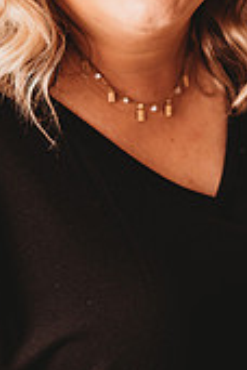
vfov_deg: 9.1
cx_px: 100
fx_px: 2305
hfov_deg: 6.1
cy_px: -50
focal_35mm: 224
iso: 125
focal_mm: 85
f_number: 2.5
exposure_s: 1/160
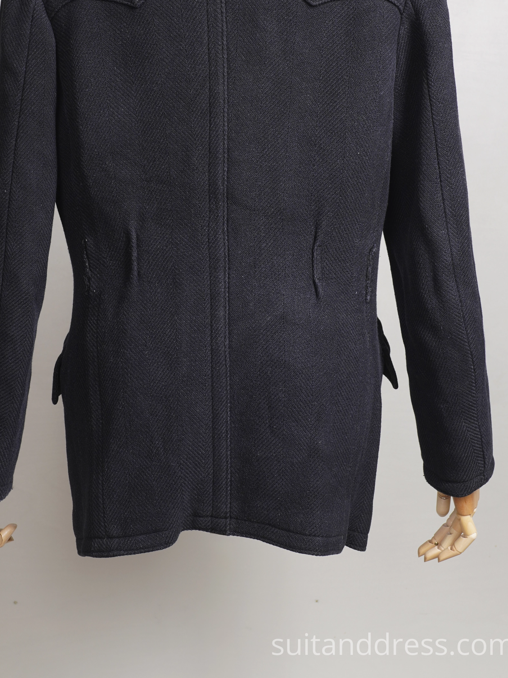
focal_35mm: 63
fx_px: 1233
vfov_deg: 30.5
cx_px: 232
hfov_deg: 23.3
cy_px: 226
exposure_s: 1/15
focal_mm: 32
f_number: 5
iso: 200
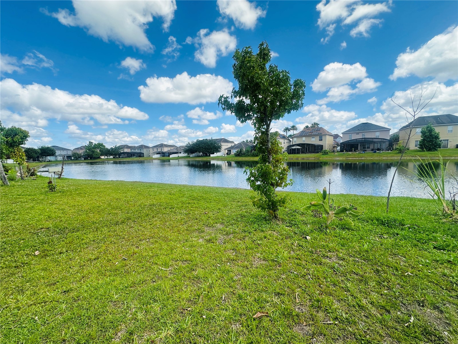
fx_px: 185
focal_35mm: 14
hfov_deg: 102.1
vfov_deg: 85.7
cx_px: 229
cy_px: 172
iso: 50
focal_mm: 2.22
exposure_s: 1/1531
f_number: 2.2
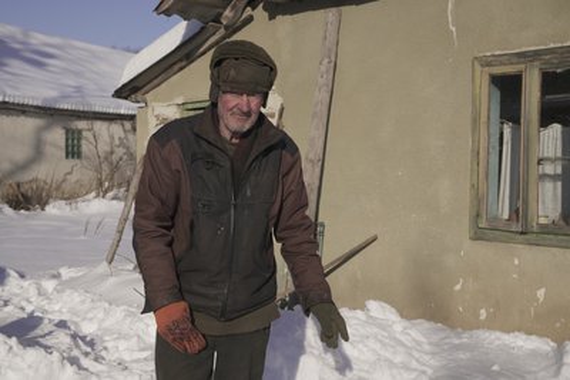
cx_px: 285
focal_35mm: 49
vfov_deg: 27.5
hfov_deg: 40.3
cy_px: 190
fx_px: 776
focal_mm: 49
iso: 125
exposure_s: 1/640
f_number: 8
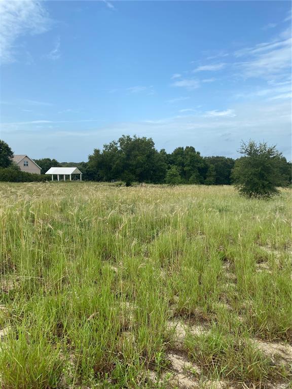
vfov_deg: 67.3
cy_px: 194
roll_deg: +0.9
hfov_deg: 53.1
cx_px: 146
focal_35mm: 26
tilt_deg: -2.7
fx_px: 292
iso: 32
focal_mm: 4.25
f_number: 1.8
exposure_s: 1/1898
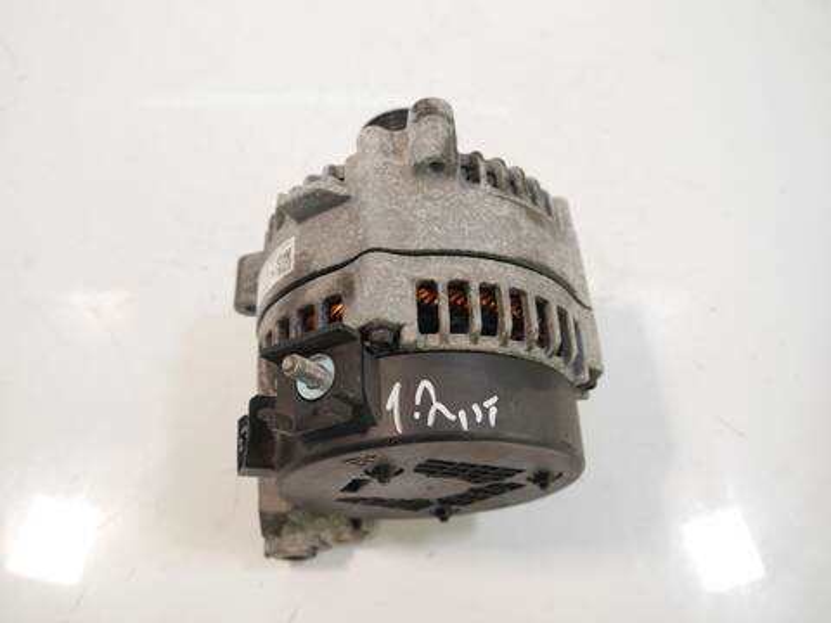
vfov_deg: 49.7
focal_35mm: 28
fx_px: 672
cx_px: 416
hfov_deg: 63.4
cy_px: 312
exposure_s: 1/60
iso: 500
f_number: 3.5
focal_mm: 14
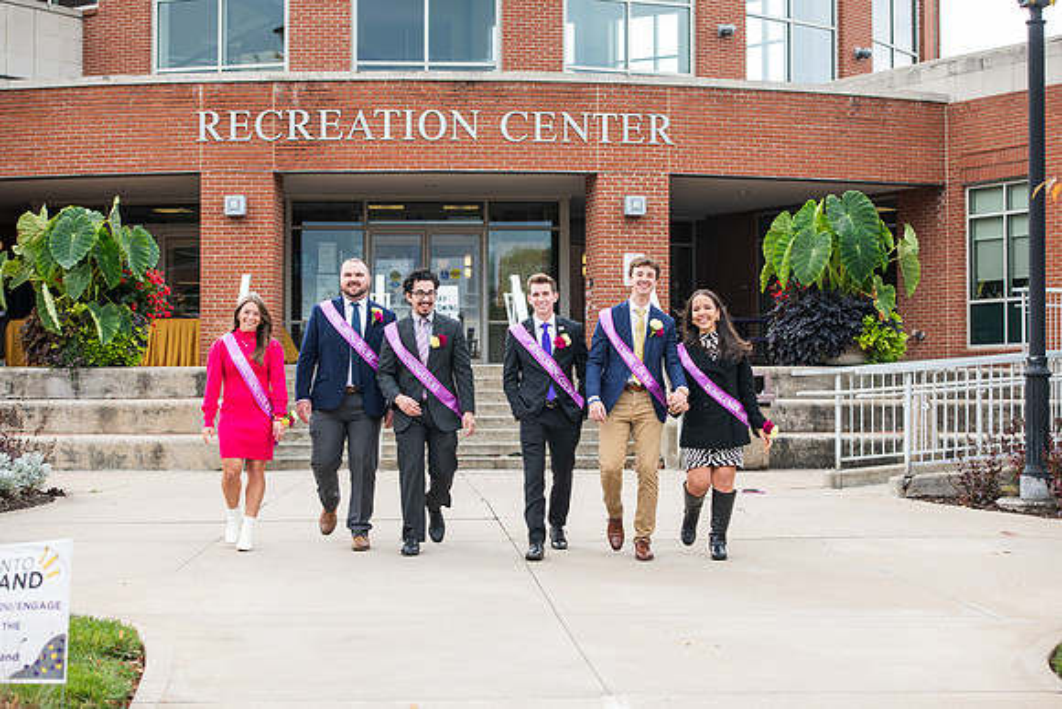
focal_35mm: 70
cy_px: 354
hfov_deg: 28.8
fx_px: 2065
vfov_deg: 19.5
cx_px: 531
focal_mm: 70
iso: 250
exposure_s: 1/400
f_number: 4.5
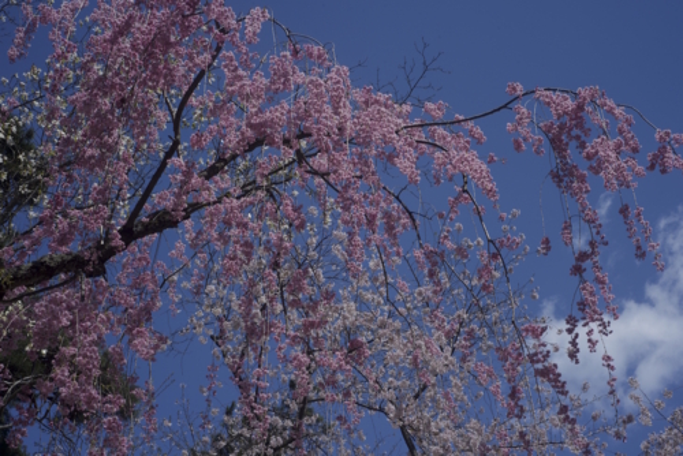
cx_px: 342
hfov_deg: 39.6
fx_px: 949
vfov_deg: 27.0
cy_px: 228
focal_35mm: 50
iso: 200
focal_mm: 50
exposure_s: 1/100
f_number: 14
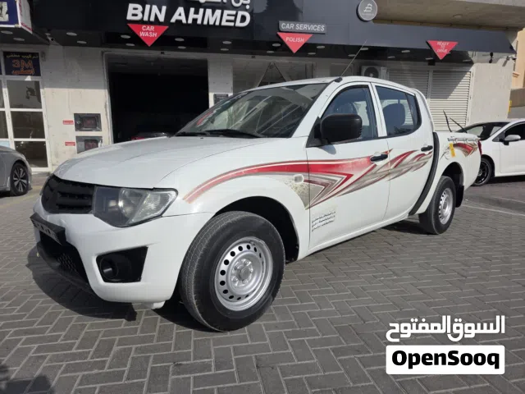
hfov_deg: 73.9
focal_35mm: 23
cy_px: 197
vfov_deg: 58.9
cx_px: 262
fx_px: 349
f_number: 1.7
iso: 80
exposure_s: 1/7944
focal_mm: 6.3
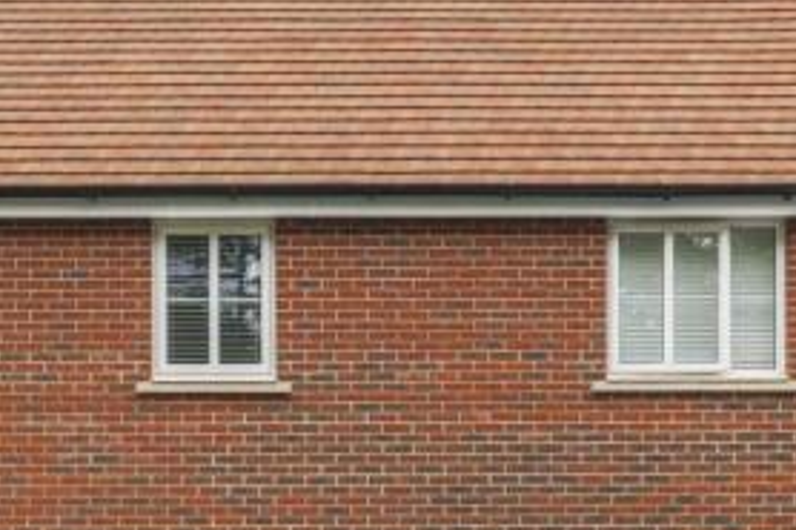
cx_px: 269
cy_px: 537
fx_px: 1304
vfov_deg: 22.1
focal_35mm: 59
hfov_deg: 33.7
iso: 320
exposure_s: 1/50
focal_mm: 16
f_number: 7.1
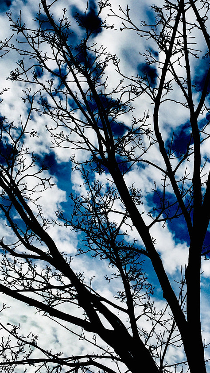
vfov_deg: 34.8
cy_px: 146
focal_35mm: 60
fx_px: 594
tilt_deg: +49.3
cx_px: 178
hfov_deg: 19.8
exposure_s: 1/3597
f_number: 2.2
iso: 32
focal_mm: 4.15
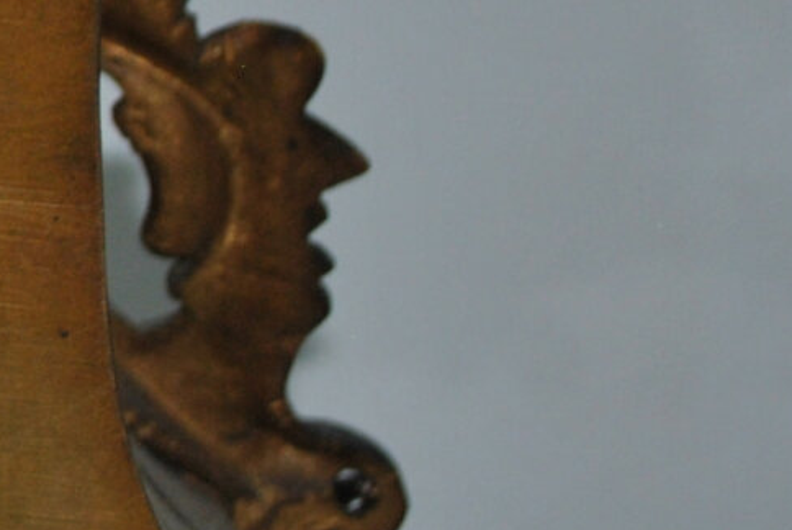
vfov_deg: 5.0
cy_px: -496
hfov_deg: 7.2
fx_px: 5947
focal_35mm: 270
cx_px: -1129
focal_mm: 34
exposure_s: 1/60
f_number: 5
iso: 200
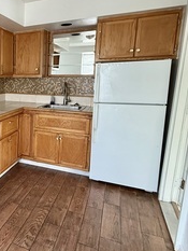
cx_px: -12
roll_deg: -0.3
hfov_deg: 39.5
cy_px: 115
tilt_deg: -10.4
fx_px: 217
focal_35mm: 30
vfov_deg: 59.9
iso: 500
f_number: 2.2
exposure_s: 1/60
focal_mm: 2.22
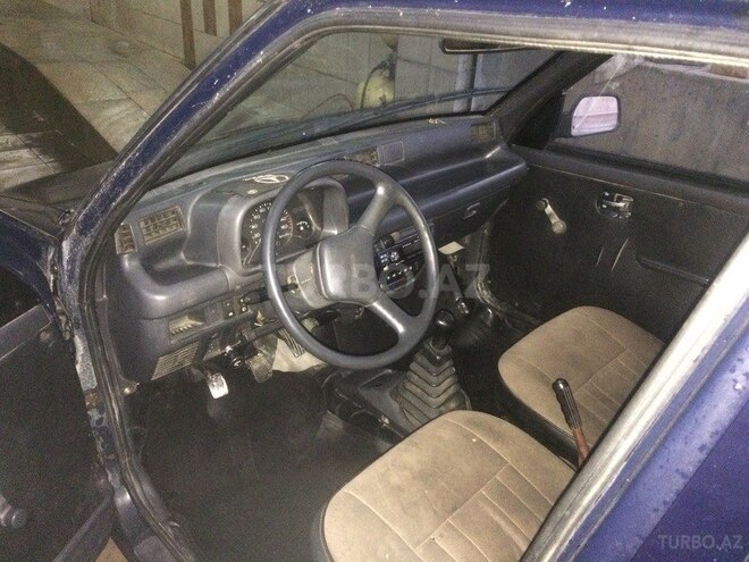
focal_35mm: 29
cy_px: 281
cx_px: 374
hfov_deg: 61.7
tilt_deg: -28.7
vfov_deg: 48.2
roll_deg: -5.6
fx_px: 627
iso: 800
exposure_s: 1/17
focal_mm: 4.15
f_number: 2.2
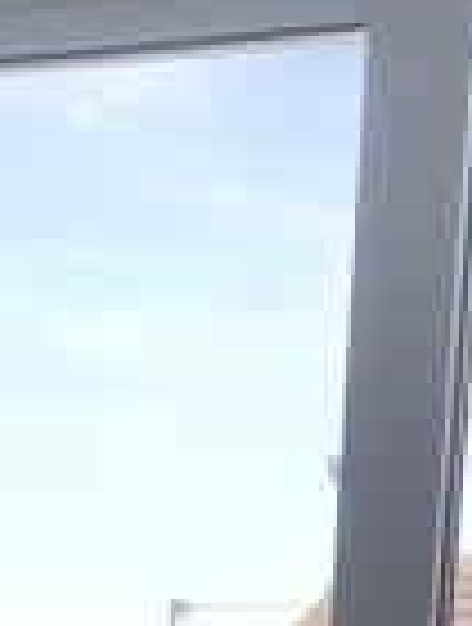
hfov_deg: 8.8
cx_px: -4
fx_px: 3058
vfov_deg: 9.5
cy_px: 1788
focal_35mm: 169
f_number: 1.65
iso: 50
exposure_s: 1/268
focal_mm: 6.19
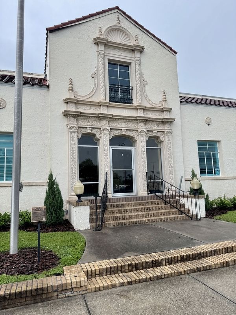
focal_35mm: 24
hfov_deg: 56.8
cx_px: 118
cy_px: 158
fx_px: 218
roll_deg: +4.4
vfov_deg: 71.6
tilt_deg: +6.3
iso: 80
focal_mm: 6.76
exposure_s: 1/693
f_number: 1.78
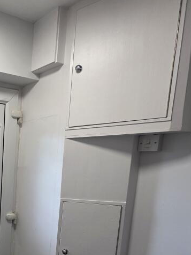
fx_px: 206
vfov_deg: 59.9
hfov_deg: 34.0
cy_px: 192
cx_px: -63
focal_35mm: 28
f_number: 1.9
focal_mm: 2.2
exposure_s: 1/100
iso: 100
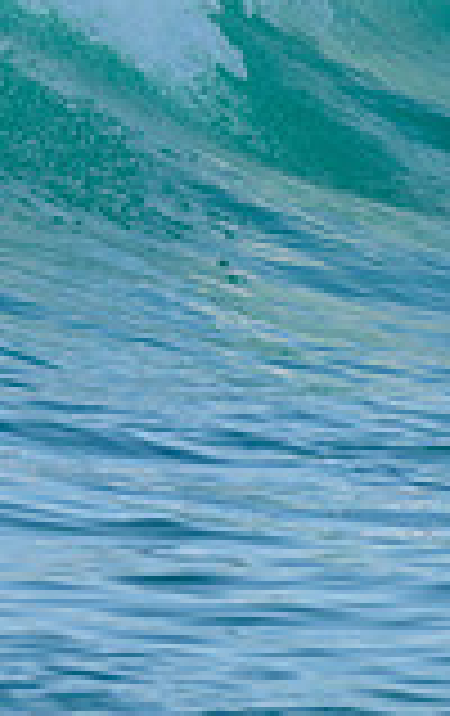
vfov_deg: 0.9
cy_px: -159
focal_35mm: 2272
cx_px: -716
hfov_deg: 0.6
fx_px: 44382
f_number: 5.6
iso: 560
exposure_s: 1/2000
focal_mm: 500
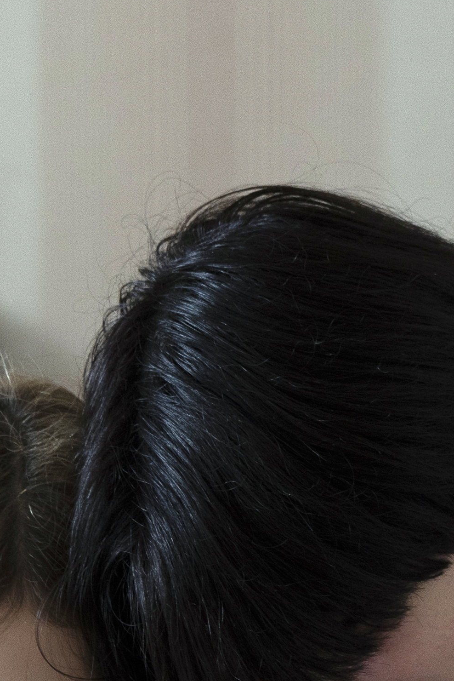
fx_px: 10720
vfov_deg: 3.6
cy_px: 788
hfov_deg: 2.4
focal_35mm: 567
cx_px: 398
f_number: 4
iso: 1000
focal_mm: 140
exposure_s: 1/50
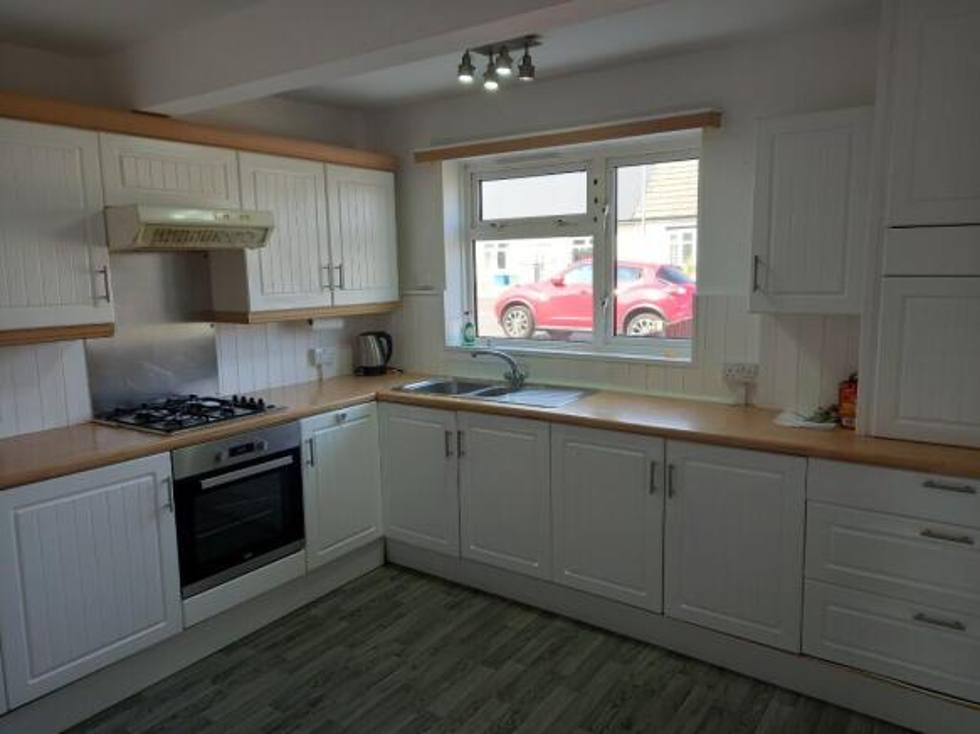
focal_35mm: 25
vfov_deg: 54.9
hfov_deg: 69.4
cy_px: 367
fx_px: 708
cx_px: 490
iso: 40
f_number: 2
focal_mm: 4.6
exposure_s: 1/50
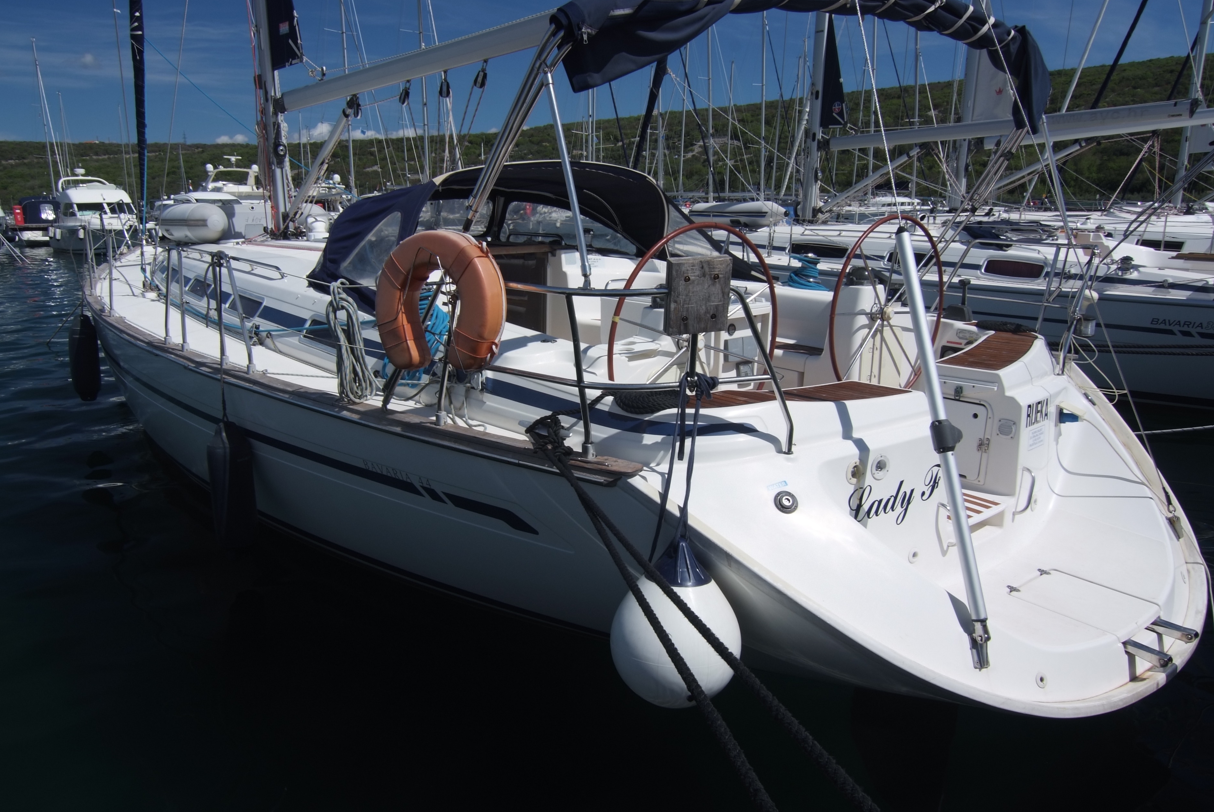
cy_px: 437
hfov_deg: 69.3
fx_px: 878
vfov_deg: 49.6
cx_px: 581
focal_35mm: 26
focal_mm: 15
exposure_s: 1/57
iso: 100
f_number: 14
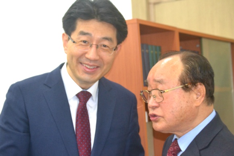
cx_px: 117
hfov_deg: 24.6
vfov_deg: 16.5
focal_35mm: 82
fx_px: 536
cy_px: 78
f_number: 4
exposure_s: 1/60
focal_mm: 55
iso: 1800
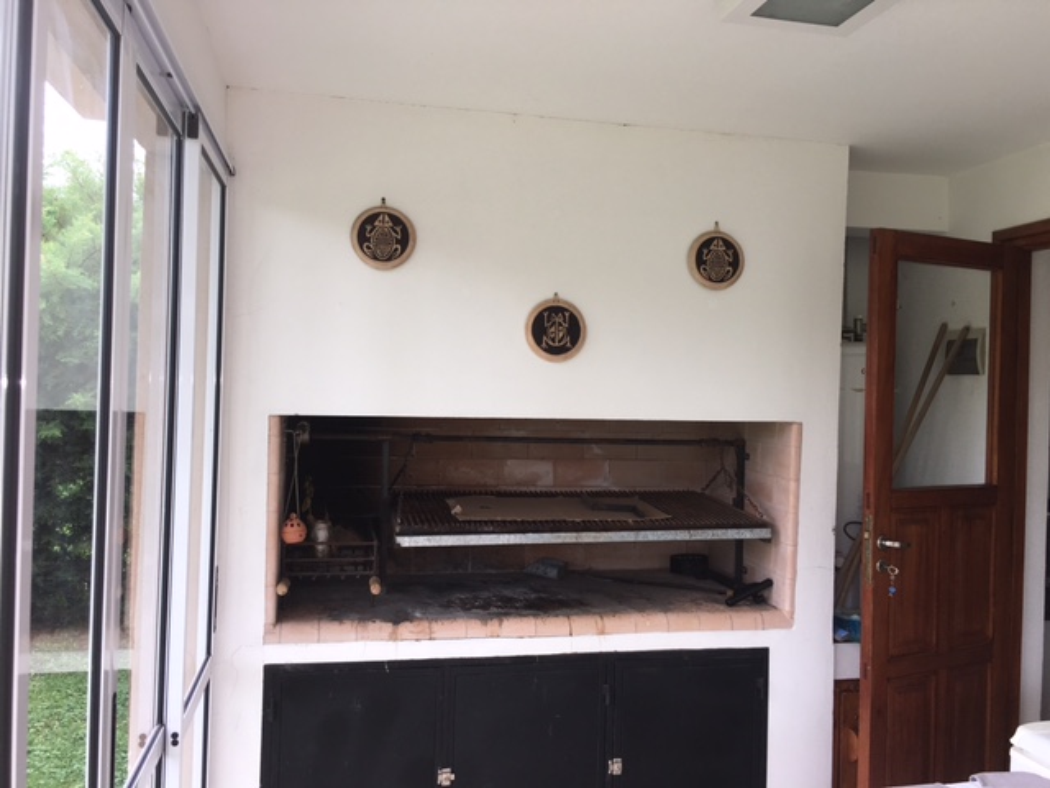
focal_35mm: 29
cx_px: 525
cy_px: 394
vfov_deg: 48.2
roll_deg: -2.2
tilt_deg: -0.4
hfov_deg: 61.7
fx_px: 880
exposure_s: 1/36
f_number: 2.2
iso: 25
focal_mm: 4.15
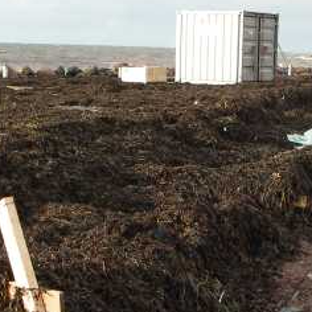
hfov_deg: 19.0
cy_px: 173
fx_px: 928
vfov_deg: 19.1
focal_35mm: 91
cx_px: 218
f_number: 3.3
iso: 64
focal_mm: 6.3
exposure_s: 1/320
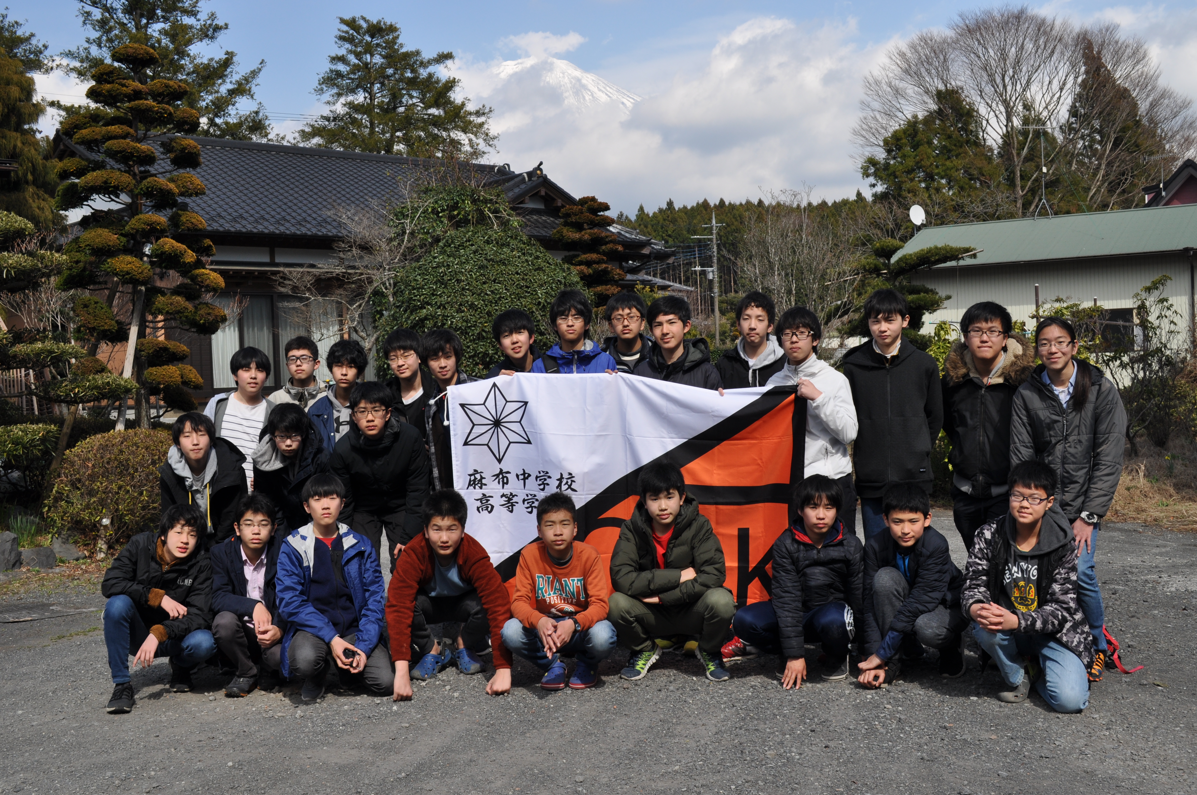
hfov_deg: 49.6
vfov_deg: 34.1
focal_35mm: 39
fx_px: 1295
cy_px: 398
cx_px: 598
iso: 200
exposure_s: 1/320
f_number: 9
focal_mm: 26
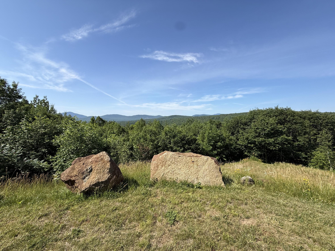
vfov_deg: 85.7
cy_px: 126
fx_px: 135
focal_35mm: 14
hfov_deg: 102.1
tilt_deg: -2.1
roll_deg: -0.1
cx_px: 168
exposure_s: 1/1901
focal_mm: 2.22
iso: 50
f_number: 2.2
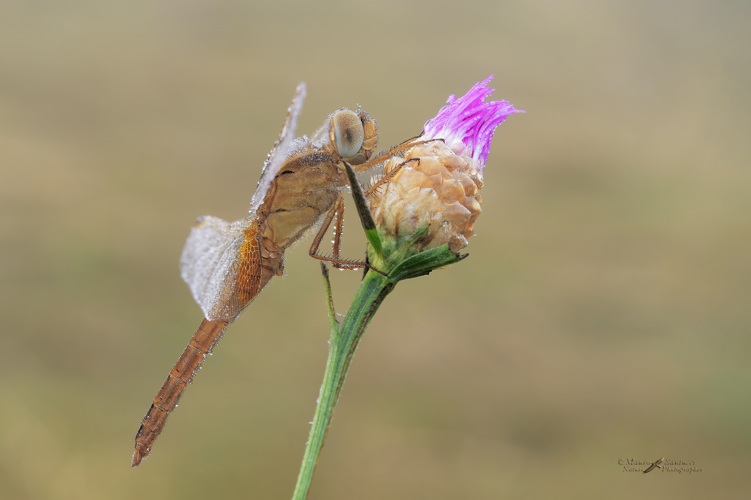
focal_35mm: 135
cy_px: 250
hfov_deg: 15.2
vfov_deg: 10.2
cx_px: 376
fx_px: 2816
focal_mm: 90
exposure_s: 1/3
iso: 320
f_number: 14
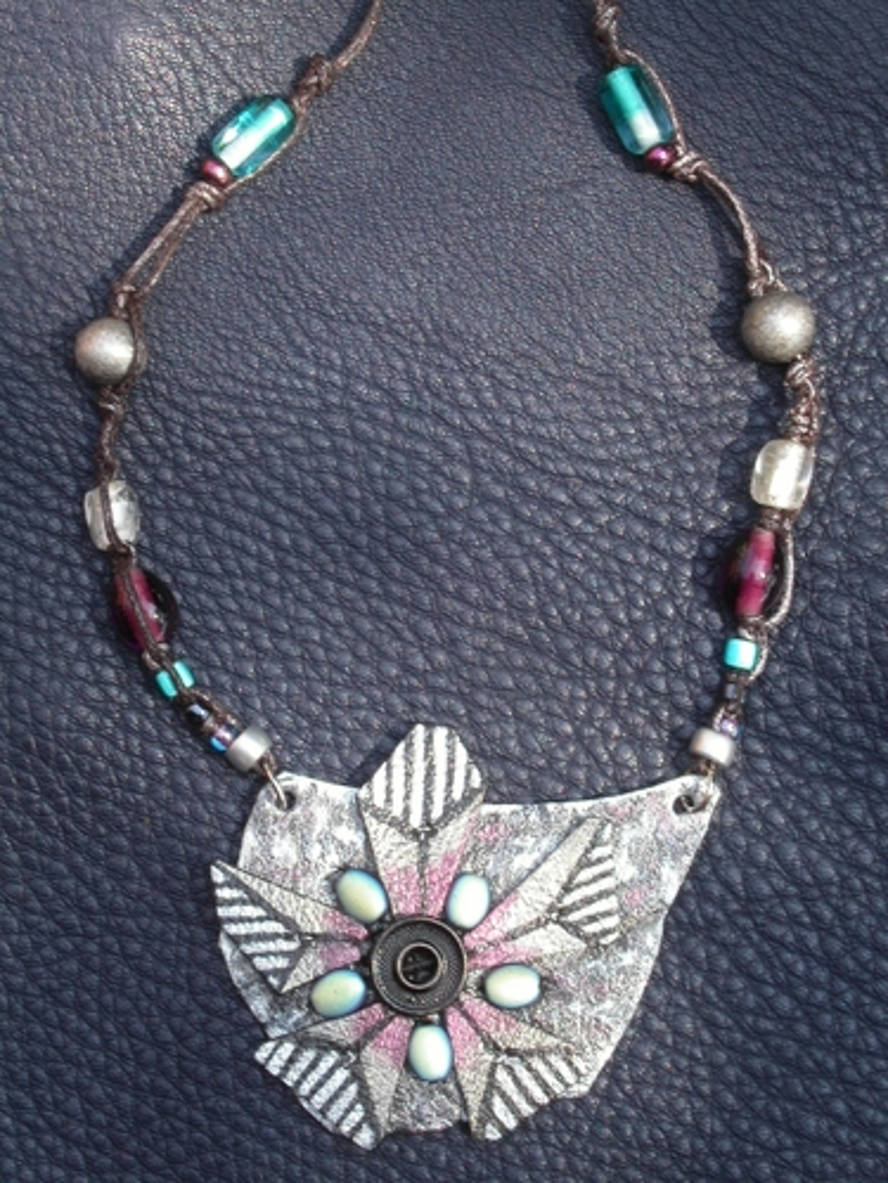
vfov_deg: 17.3
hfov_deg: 13.0
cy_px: 592
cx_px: 444
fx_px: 3899
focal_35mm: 114
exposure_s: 1/45
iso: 100
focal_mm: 23.4
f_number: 8
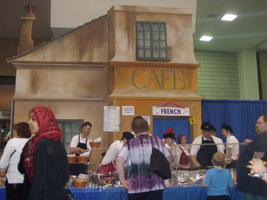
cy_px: 100
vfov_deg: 37.7
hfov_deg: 49.0
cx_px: 134
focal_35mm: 38
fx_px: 293
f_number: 3.5
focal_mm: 6.7
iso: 400
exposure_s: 1/30
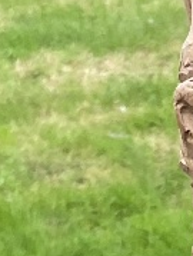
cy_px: 443
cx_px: 295
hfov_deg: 7.5
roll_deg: +0.4
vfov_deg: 9.7
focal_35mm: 194
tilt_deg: -27.7
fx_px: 1437
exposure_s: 1/165
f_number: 1.8
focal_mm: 3
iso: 16
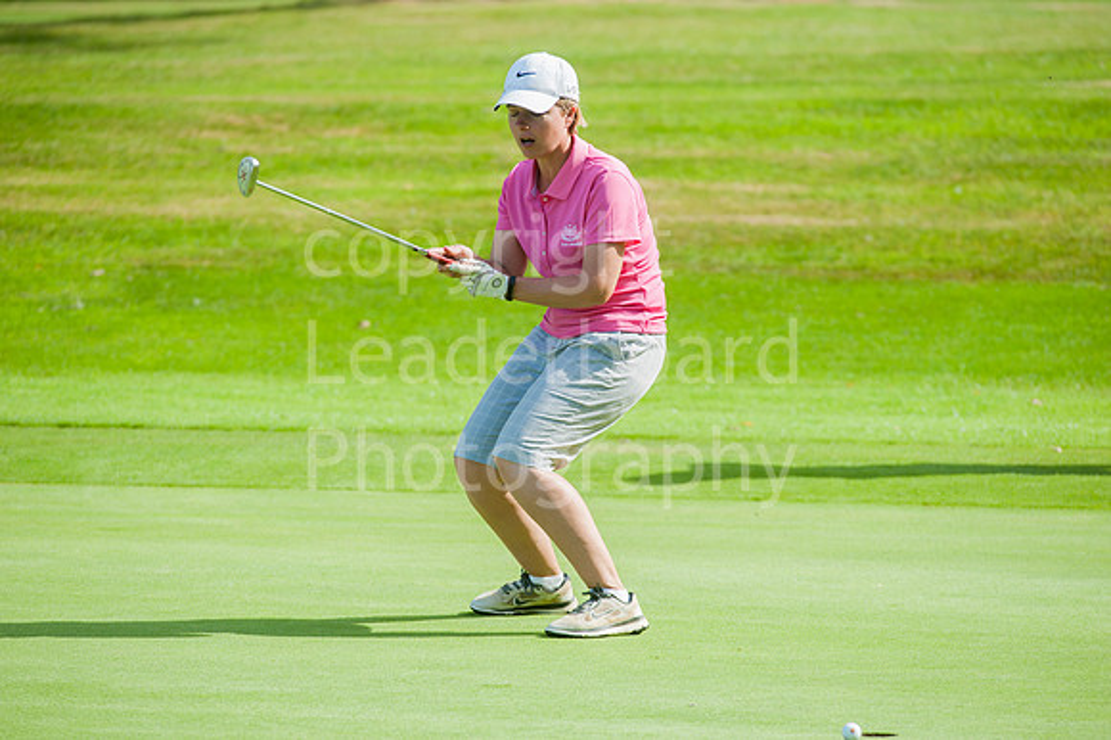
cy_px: 370
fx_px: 9253
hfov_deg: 6.9
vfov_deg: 4.6
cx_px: 556
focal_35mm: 300
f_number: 6.3
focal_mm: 300
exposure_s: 1/3200
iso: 500
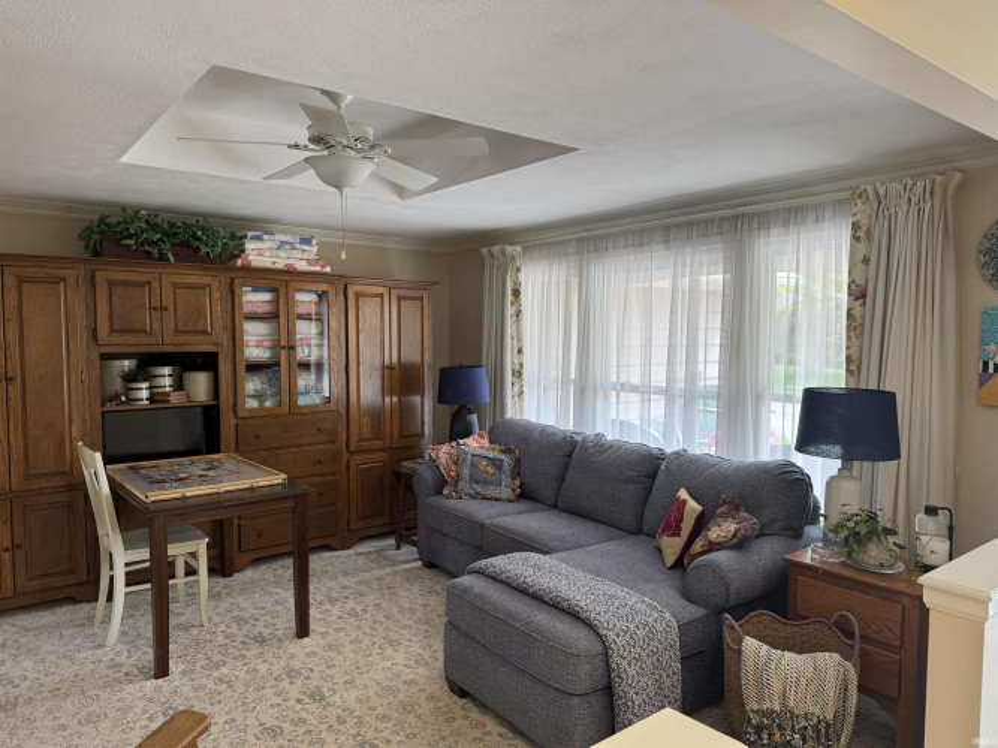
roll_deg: +0.0
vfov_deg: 56.8
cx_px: 499
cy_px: 374
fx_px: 692
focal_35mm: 24
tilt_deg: -3.2
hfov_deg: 71.6
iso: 125
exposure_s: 1/121
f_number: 1.78
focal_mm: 6.76
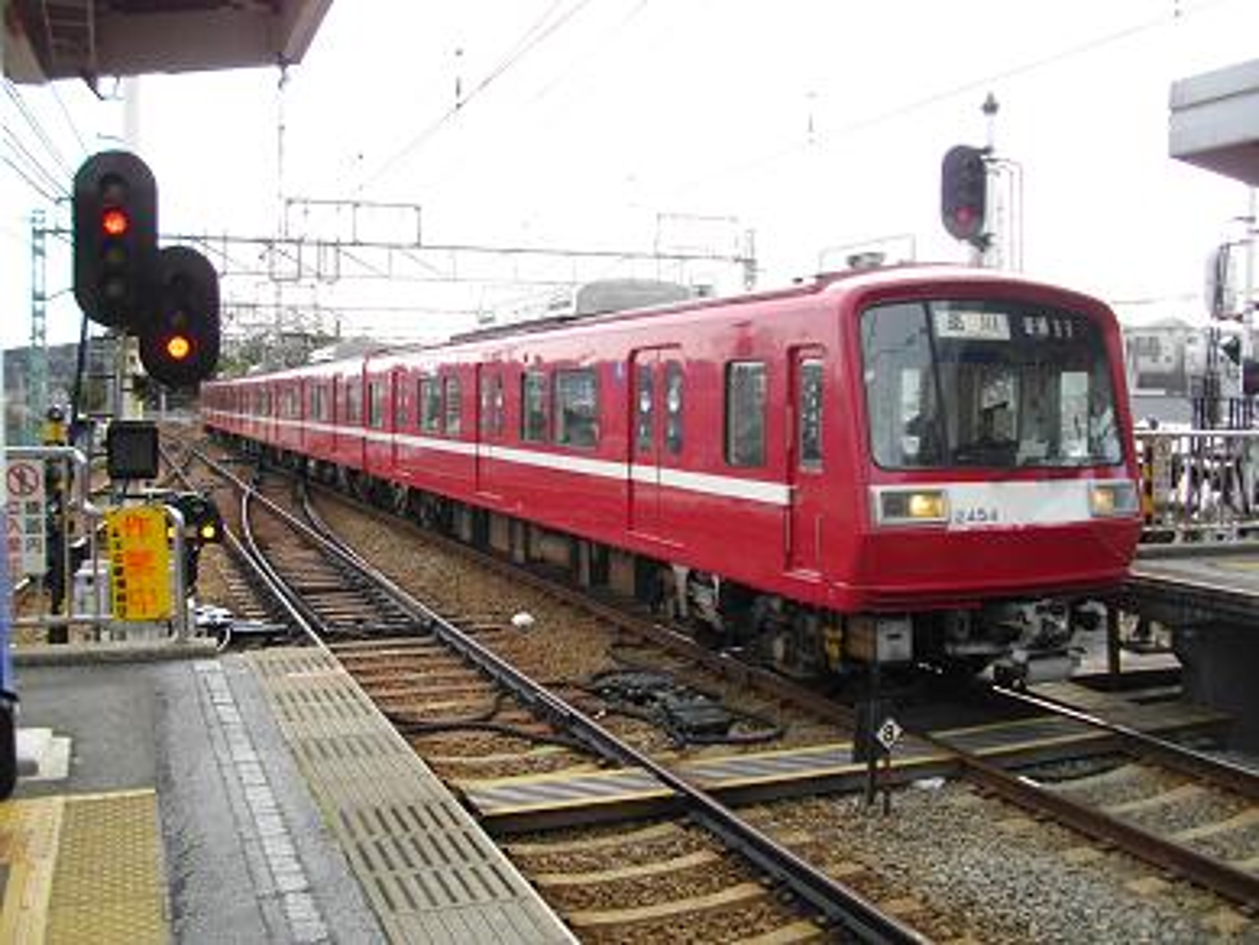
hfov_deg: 56.8
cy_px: 472
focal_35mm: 32
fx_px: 1164
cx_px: 630
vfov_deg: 44.2
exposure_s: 1/400
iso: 100
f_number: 2.9
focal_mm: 5.7
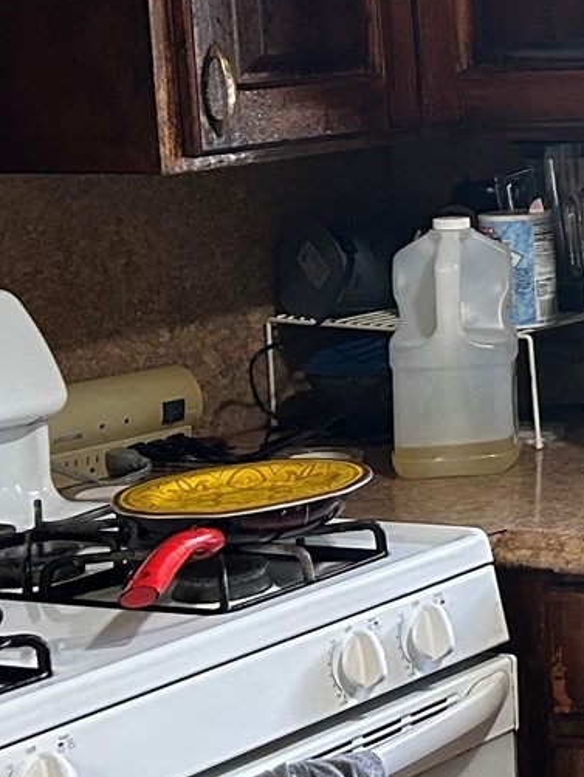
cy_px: 91
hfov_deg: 11.5
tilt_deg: -4.7
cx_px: 1411
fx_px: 2382
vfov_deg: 18.3
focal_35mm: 106
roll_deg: +1.8
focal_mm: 5.7
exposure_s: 1/60
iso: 250
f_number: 1.5
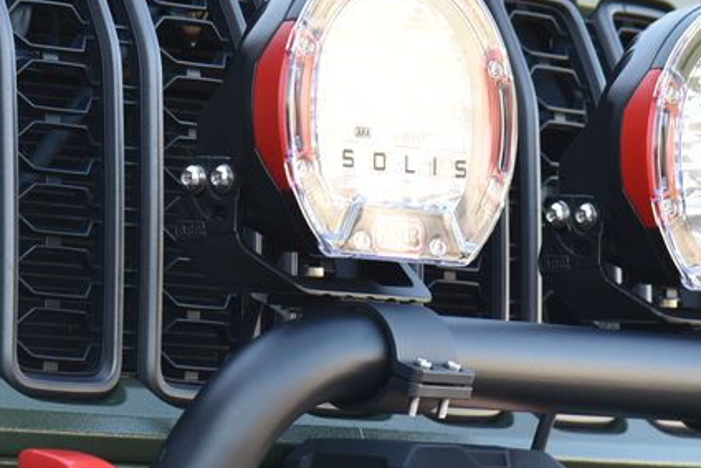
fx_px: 5649
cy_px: 146
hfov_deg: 7.1
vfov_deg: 4.7
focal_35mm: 290
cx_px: 197
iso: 500
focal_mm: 120
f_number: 6.3
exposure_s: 1/160
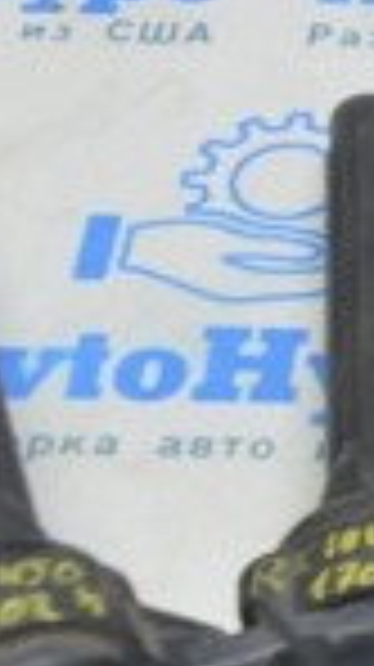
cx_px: 928
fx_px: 3110
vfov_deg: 12.2
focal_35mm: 176
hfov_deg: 6.5
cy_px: 380
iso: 400
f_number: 5.6
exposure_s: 1/20
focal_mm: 26
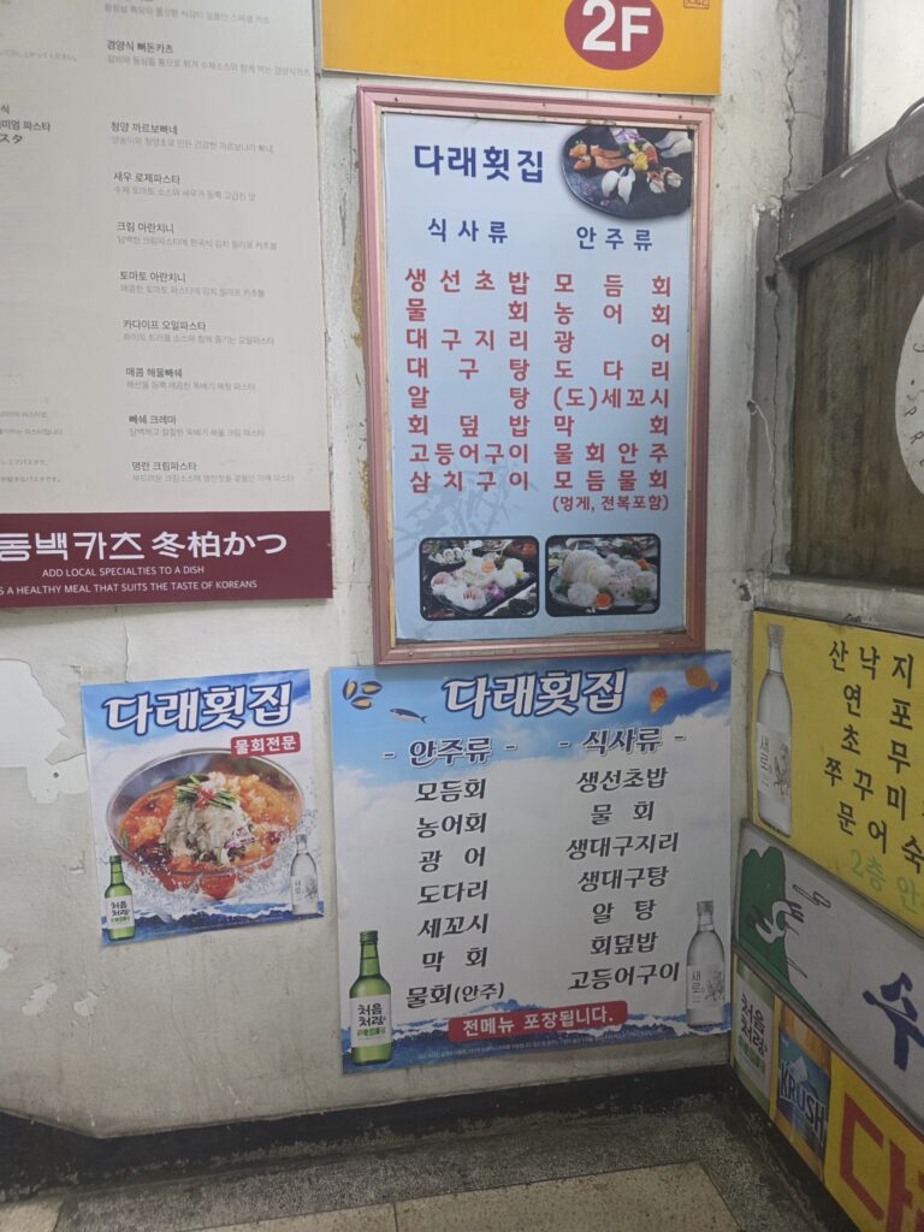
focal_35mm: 23
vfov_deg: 73.9
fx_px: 819
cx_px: 462
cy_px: 616
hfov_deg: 58.9
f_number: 1.8
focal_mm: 5.4
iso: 400
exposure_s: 1/120
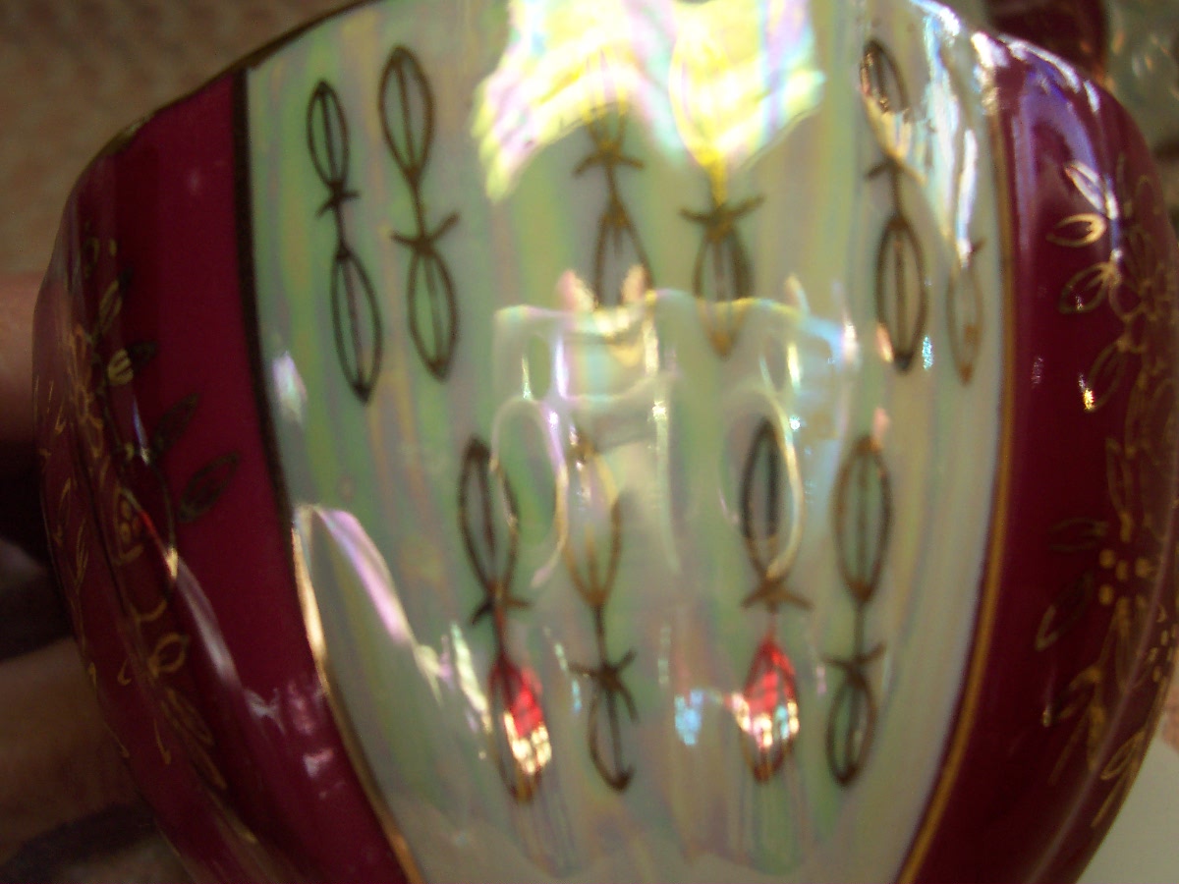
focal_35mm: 37
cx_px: 590
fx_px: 1260
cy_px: 442
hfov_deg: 50.1
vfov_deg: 38.7
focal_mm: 5.6
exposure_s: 1/250
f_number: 2.8
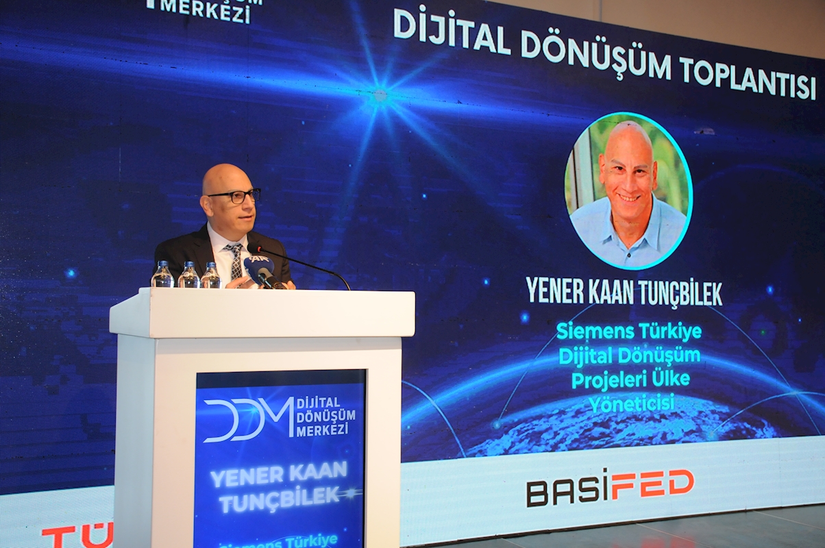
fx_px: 927
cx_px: 412
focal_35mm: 40
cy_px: 274
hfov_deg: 48.0
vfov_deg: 32.9
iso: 800
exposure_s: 1/100
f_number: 5
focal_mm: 27
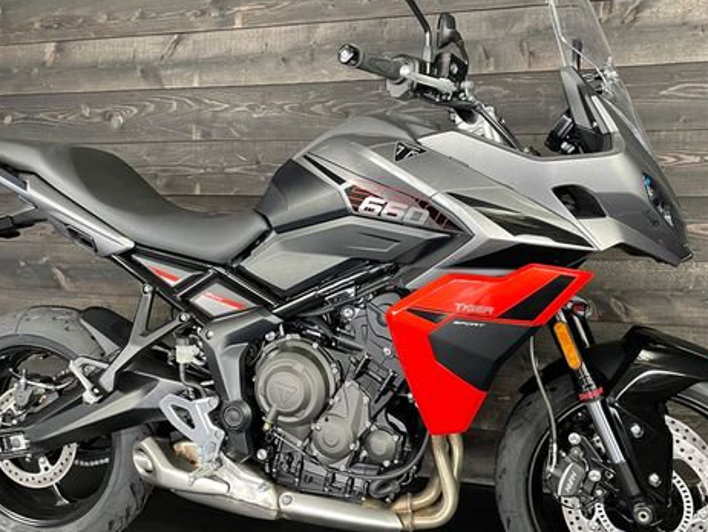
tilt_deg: -7.0
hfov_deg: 51.3
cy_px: 274
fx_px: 737
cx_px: 359
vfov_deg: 39.7
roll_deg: +0.6
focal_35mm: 36
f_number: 1.6
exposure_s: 1/50
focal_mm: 4.2
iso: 200
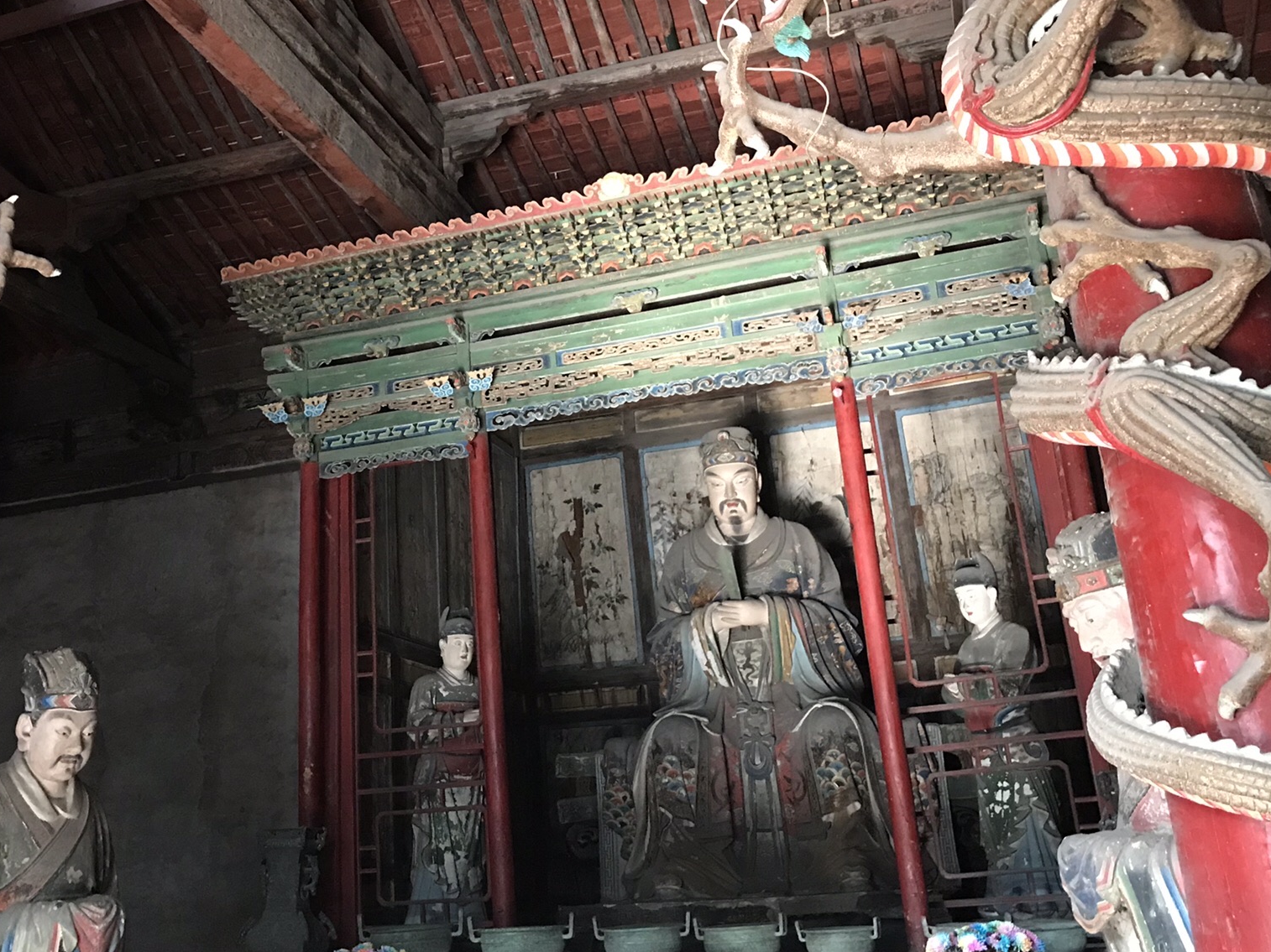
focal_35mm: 37
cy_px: 388
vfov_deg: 38.5
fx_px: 1358
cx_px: 519
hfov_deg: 49.9
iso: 100
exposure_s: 1/13
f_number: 1.8
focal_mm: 3.99
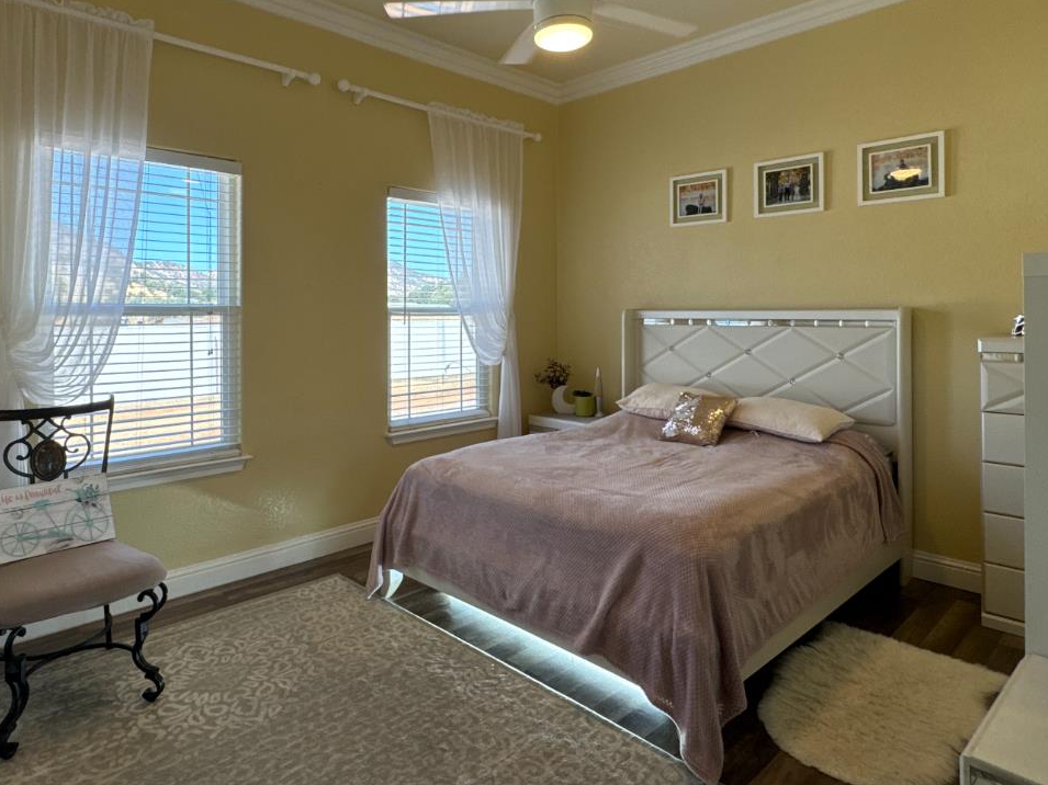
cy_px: 315
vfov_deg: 60.6
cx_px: 442
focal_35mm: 22
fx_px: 666
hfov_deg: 75.9
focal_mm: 2.22
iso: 40
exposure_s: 1/141
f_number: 2.2
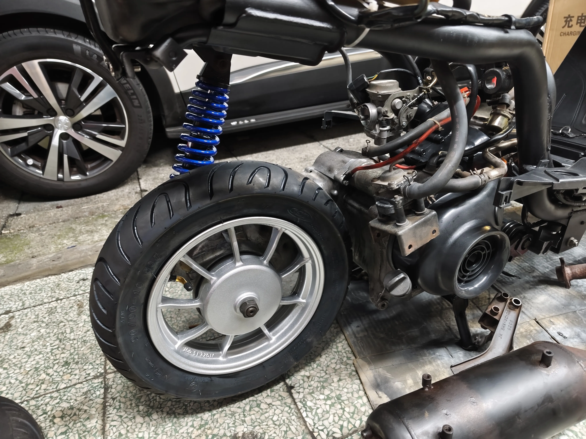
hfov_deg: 73.9
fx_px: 389
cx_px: 293
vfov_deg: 58.9
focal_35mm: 23
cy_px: 220
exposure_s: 1/24
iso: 2000
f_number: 1.7
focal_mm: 6.07
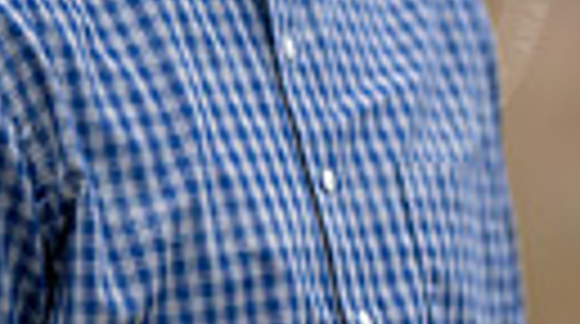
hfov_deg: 7.0
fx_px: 4774
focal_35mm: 311
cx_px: 252
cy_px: 58
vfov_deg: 3.9
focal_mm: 85
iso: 500
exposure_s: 1/400
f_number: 1.3
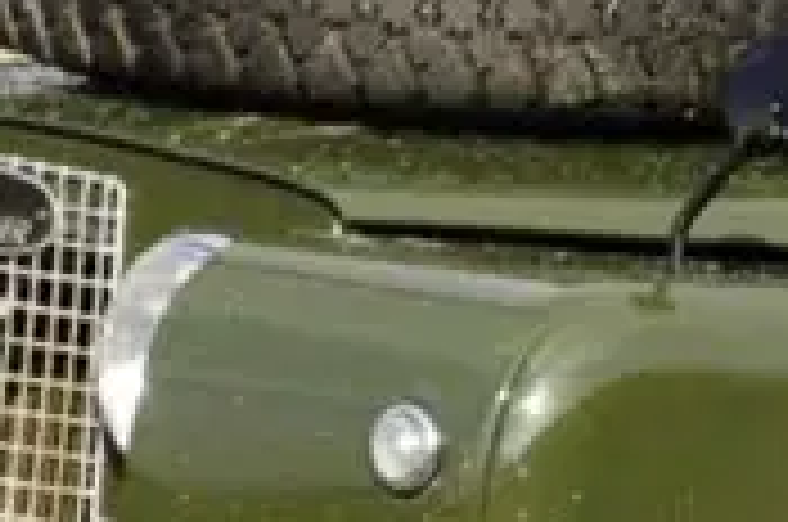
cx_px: 1288
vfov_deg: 1.0
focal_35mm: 1385
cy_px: 191
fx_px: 30270
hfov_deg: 1.5
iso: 200
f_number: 9
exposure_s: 1/160
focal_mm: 135
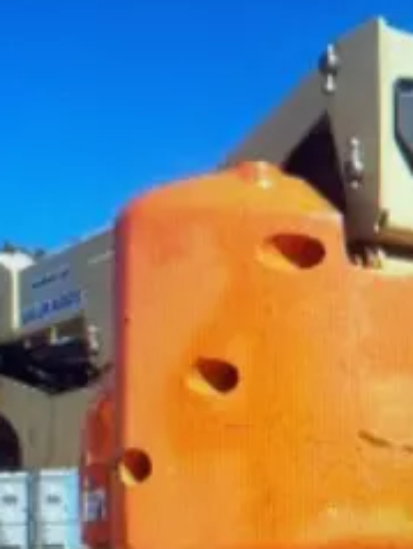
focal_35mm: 60
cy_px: 416
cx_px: 215
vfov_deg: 31.5
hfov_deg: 24.5
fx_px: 953
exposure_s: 1/60
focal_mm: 5.1
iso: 80
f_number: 1.6
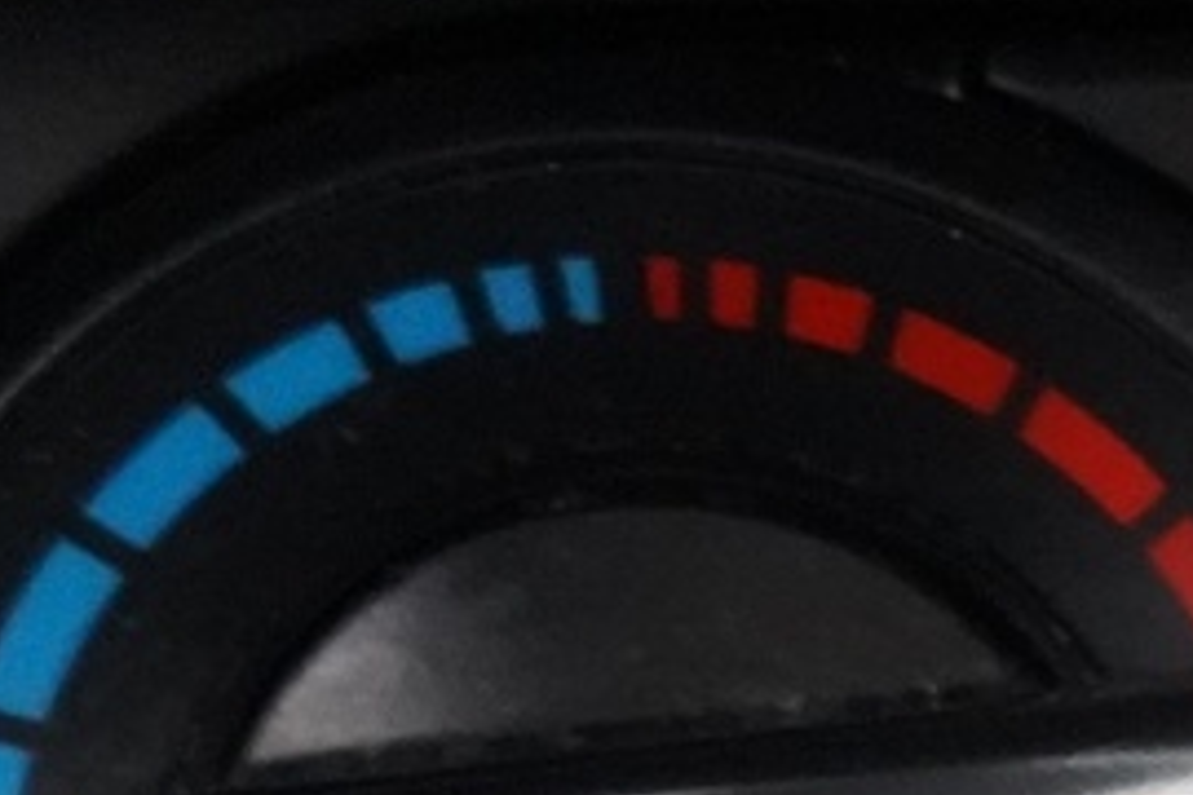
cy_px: 693
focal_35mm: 186
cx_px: 2748
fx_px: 6163
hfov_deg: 9.9
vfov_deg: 7.4
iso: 12800
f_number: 4
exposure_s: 1/40
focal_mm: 31
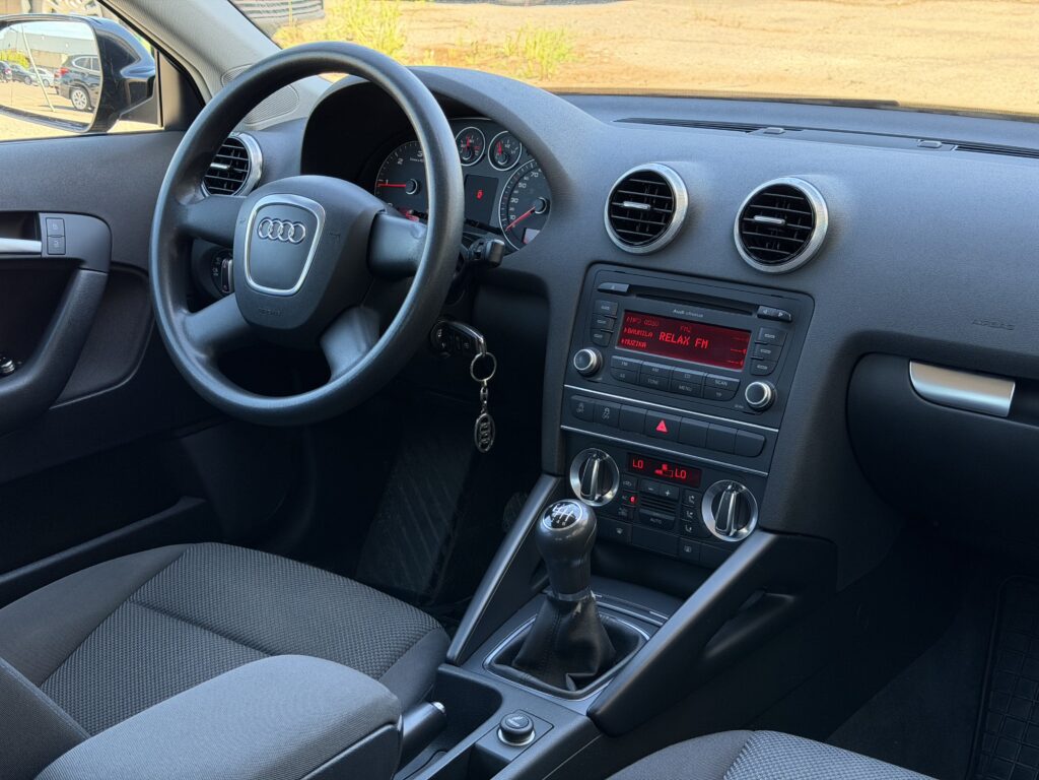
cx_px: 520
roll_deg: +0.4
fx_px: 1441
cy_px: 390
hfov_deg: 39.7
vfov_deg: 30.3
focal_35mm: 48
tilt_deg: -20.9
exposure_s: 1/113
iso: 200
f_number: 1.78
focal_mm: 6.76
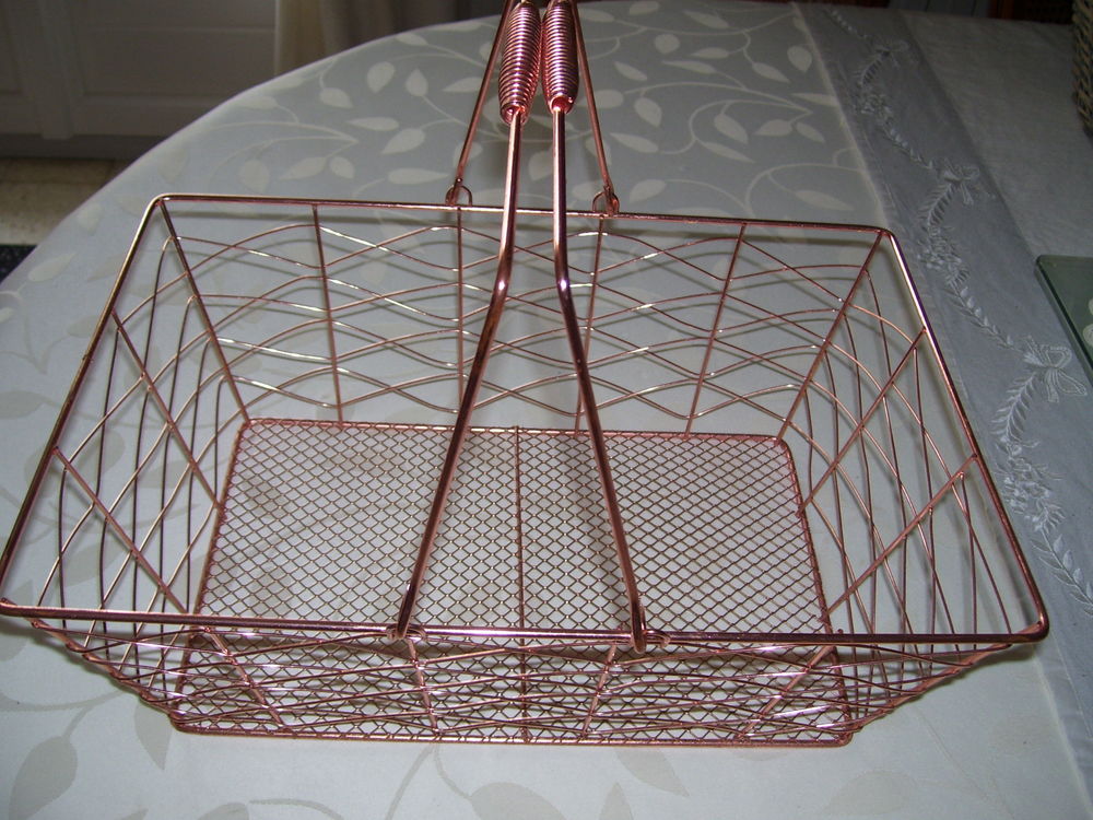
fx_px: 1168
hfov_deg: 50.1
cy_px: 410
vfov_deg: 38.7
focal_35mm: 37
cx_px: 546
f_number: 2.7
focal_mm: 6
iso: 80
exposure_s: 1/60
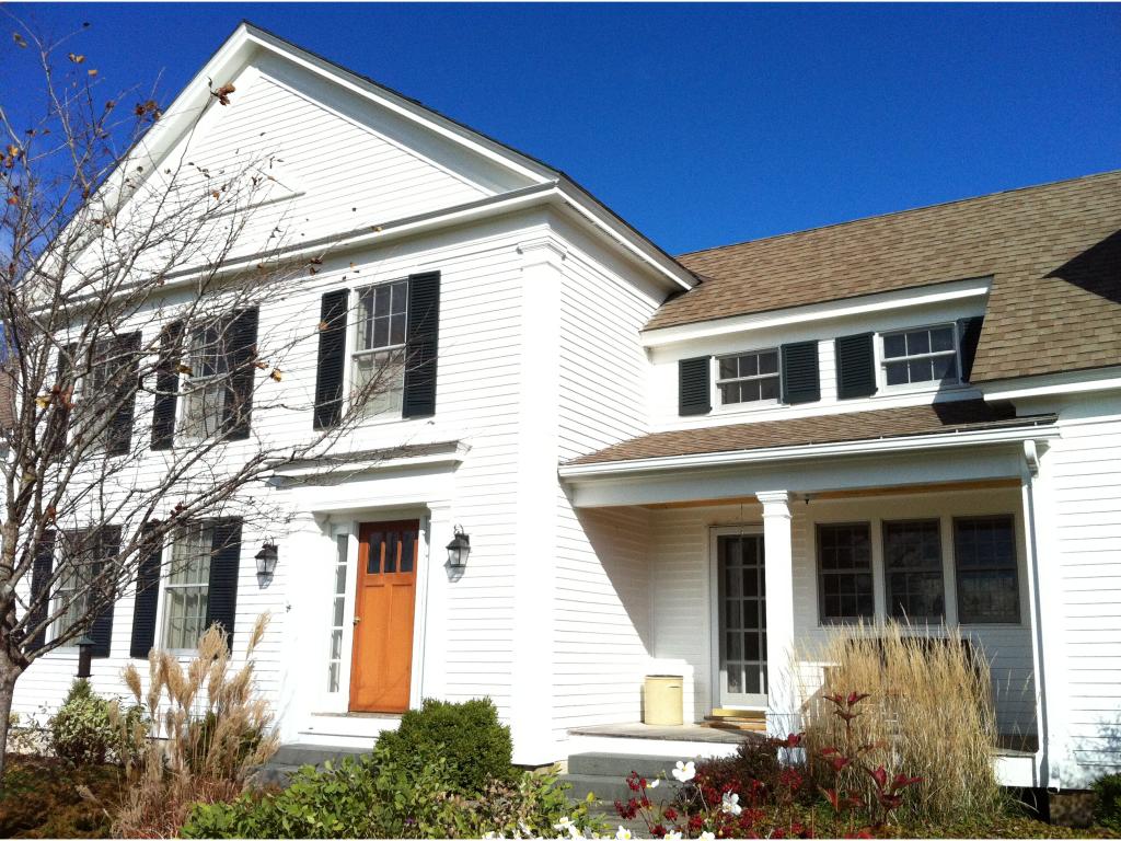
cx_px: 560
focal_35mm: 35
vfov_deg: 40.7
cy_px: 420
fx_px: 1133
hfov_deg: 52.6
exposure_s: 1/4309
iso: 125
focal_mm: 3.85
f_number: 2.8
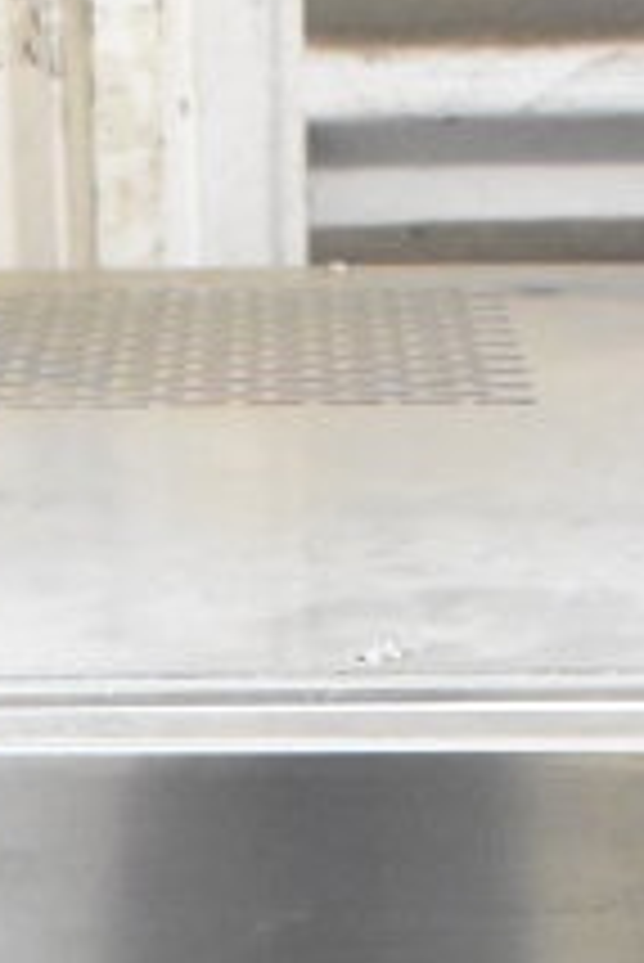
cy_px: 1447
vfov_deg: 14.9
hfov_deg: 10.7
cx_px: 441
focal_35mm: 128
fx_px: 3429
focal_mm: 20
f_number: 5.6
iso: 6400
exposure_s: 1/125
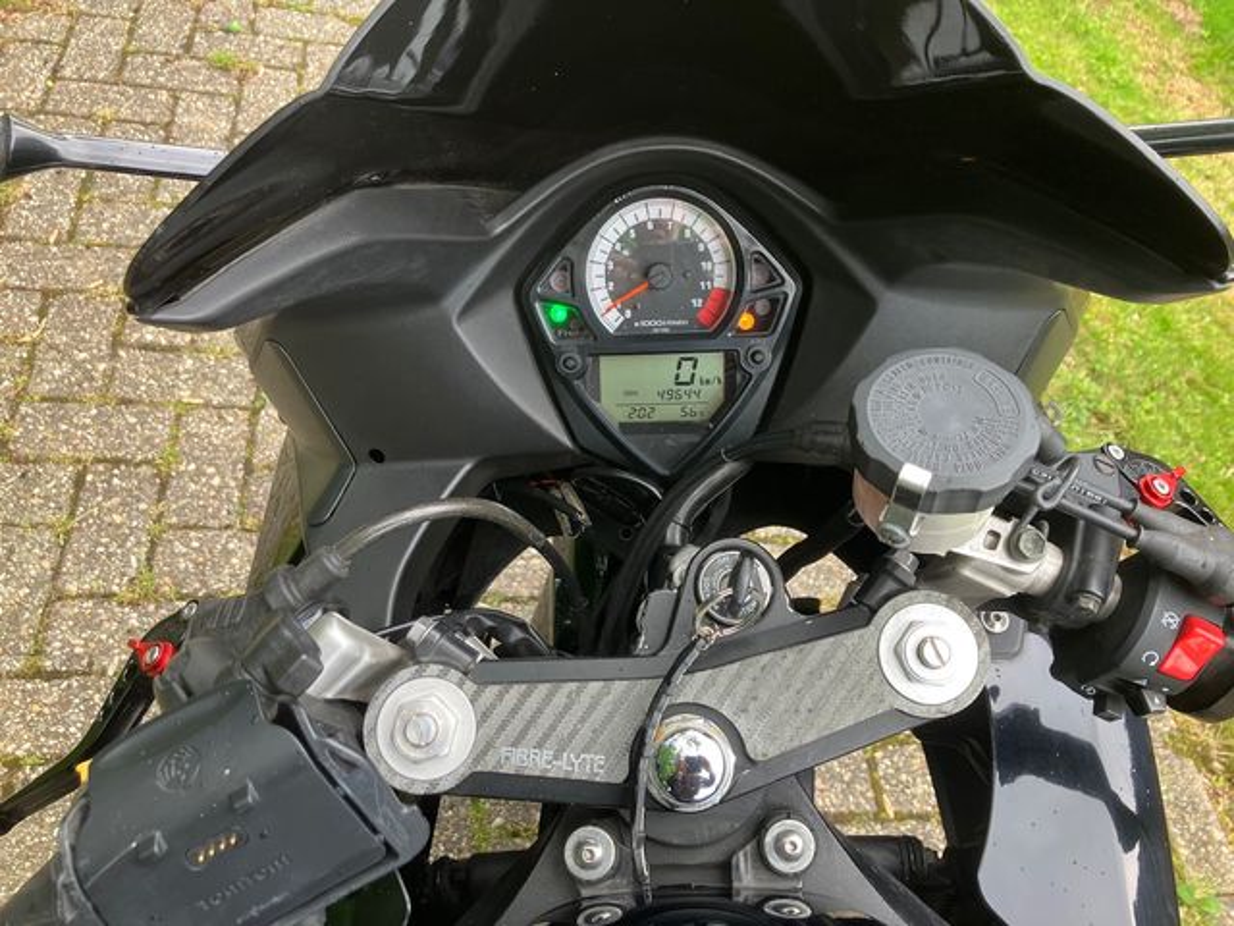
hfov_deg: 63.4
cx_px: 617
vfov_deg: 49.7
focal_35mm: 28
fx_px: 998
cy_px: 463
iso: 50
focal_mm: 3.99
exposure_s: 1/121
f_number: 1.8
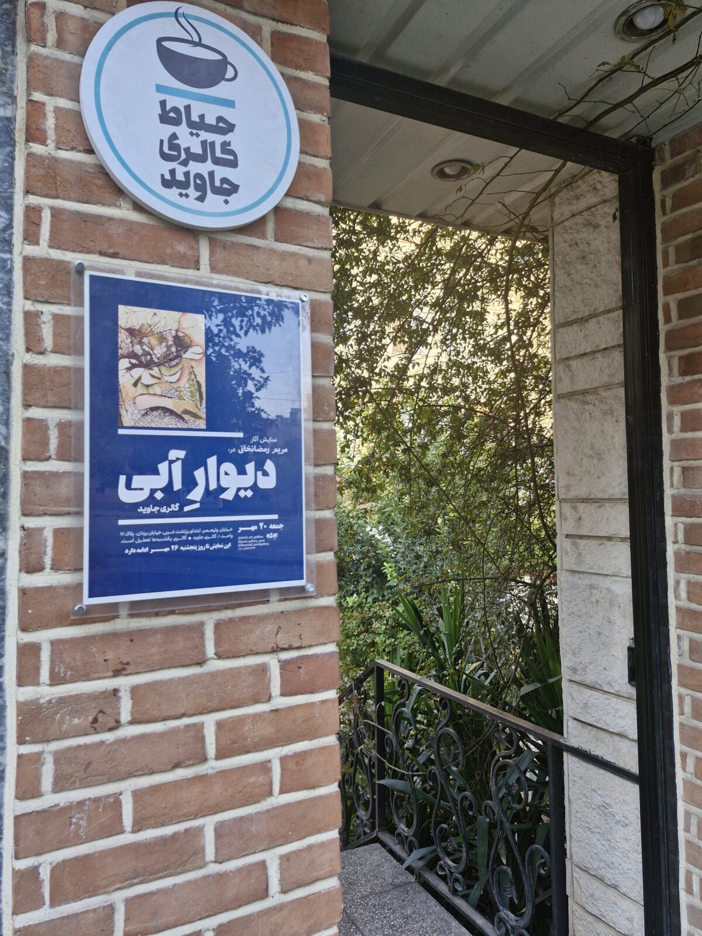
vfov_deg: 73.9
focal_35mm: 23
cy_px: 468
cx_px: 351
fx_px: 622
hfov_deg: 58.9
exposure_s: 1/100
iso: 50
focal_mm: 5.54
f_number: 1.8
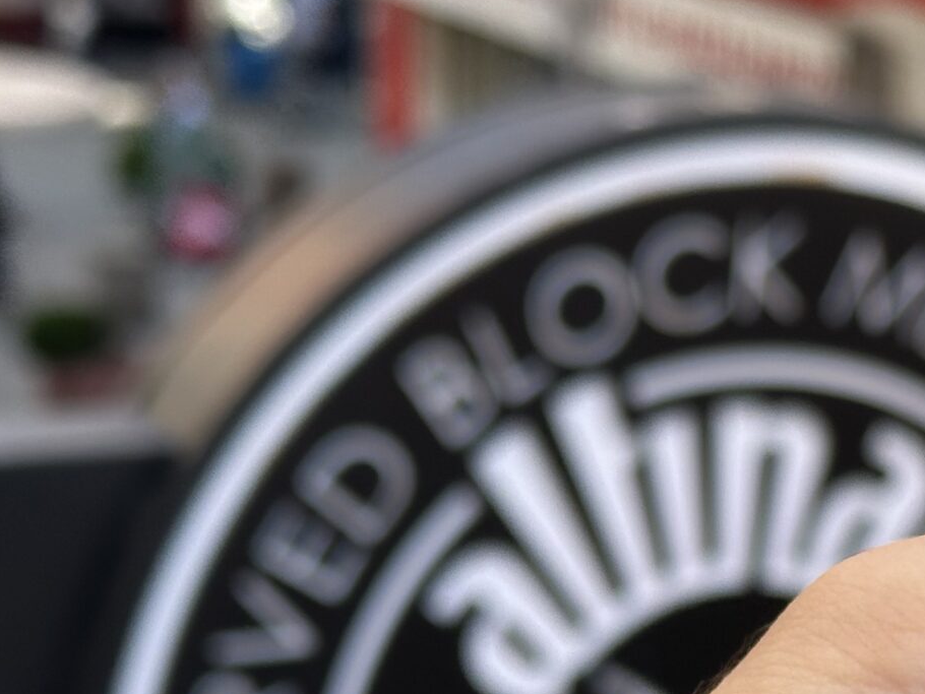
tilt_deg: -17.9
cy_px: 757
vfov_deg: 10.9
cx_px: 989
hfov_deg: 14.3
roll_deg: -2.9
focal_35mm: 135
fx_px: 3608
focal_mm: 6.86
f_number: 1.78
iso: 64
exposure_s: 1/571
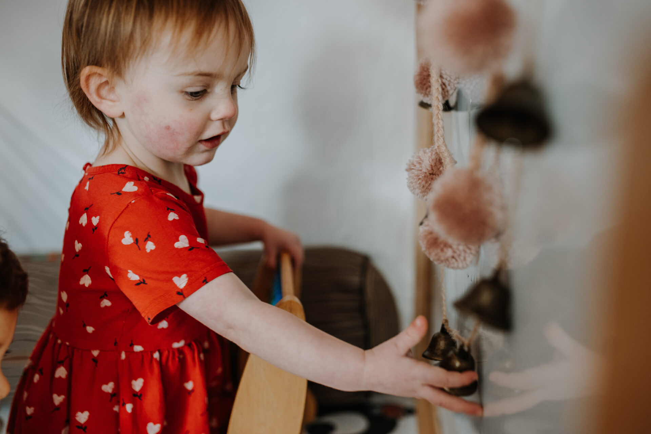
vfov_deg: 37.9
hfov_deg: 54.4
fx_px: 633
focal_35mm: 35
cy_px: 217
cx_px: 326
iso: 500
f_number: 2.2
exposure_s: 1/250
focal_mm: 35
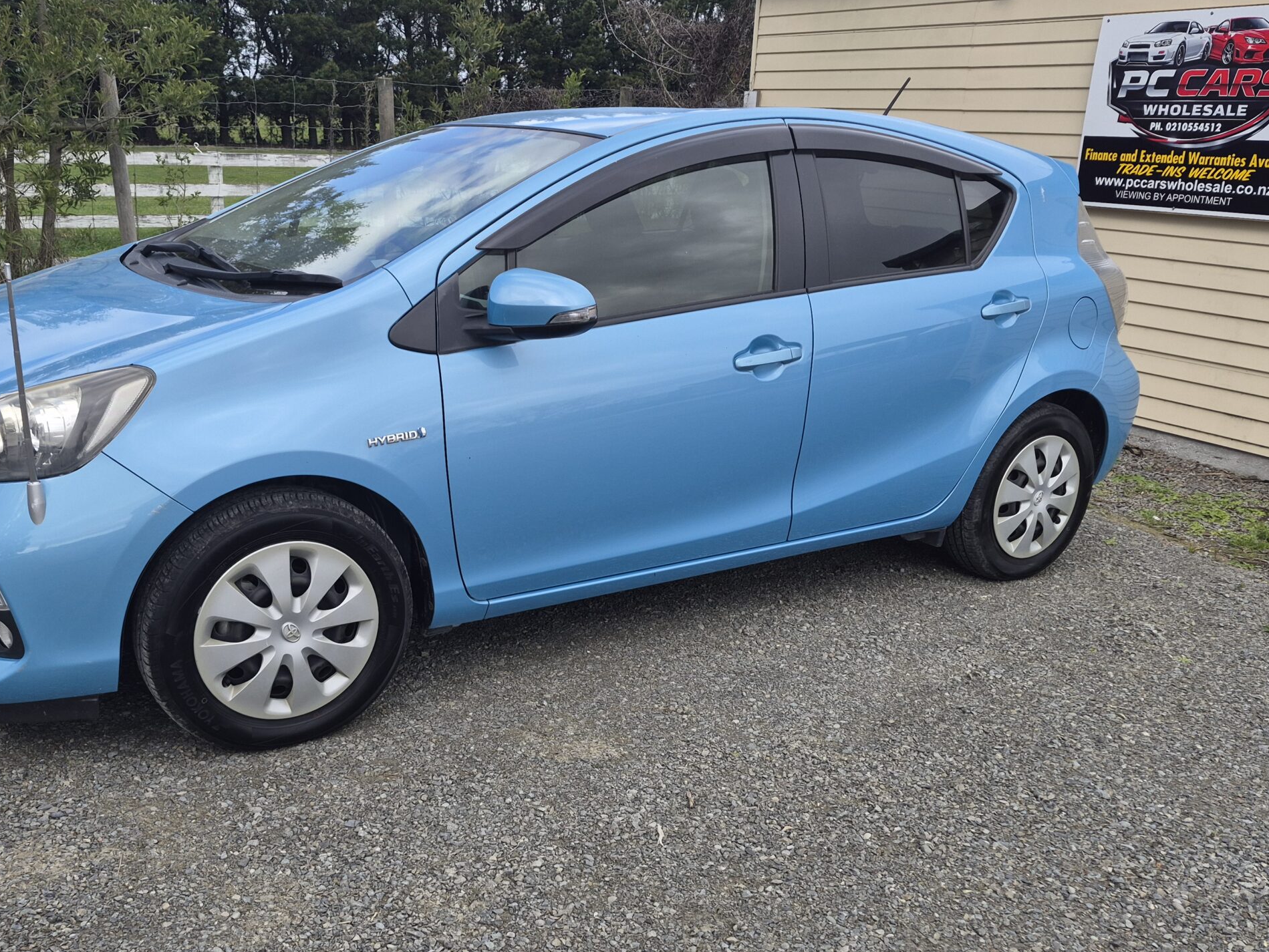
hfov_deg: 58.2
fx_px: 1137
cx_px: 567
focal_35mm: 31
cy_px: 565
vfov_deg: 45.2
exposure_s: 1/2036
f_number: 1.8
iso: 80
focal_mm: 5.4
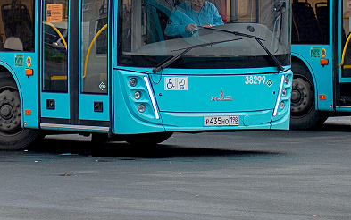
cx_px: 92
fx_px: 2383
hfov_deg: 8.4
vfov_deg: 5.3
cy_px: -30
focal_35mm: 249
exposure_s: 1/800
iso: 200
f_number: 3.5
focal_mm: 80
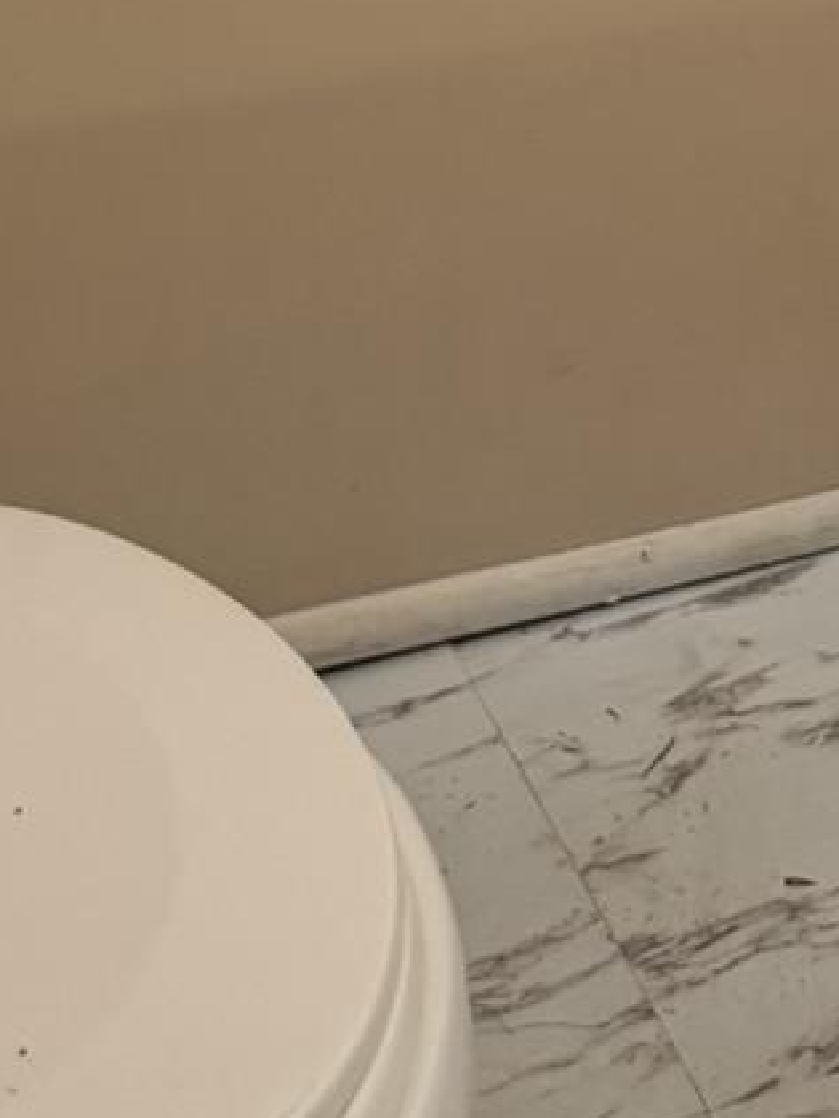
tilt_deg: -5.2
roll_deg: -1.1
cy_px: -1594
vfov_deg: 12.8
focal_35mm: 117
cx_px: 589
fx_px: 3781
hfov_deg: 12.6
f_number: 1.78
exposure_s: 1/60
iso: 200
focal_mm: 6.76
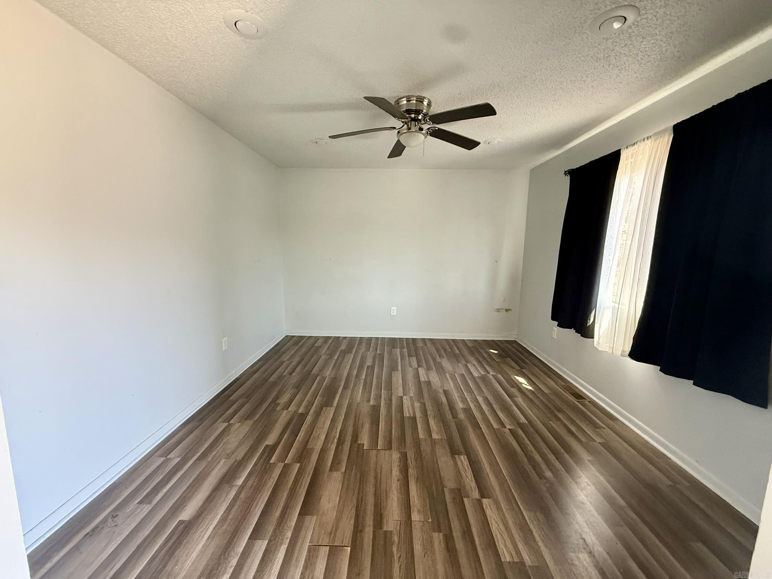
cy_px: 290
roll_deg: -1.4
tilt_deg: -8.1
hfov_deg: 102.1
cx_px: 386
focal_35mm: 14
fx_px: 312
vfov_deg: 85.7
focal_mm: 2.22
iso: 320
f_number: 2.2
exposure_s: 1/83
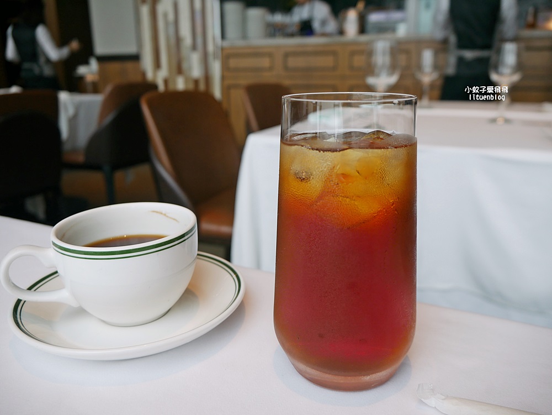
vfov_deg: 49.8
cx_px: 276
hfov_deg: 63.4
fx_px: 447
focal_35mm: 28
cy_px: 208
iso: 200
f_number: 3.5
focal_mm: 14
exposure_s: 1/160
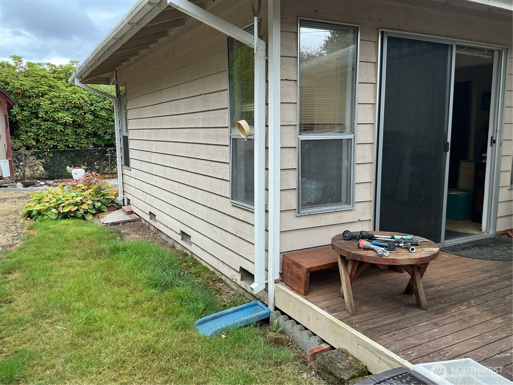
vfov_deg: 48.2
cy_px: 192
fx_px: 430
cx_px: 256
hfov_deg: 61.7
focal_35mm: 29
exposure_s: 1/120
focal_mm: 3
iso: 25
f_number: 1.8
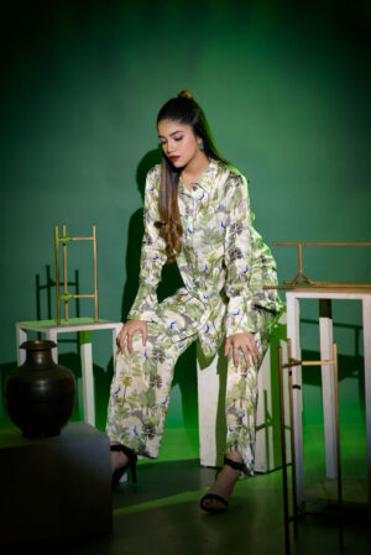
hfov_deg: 16.1
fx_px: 1312
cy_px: 278
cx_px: 186
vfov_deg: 23.9
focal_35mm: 85
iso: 800
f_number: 2.5
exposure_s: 1/100
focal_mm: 85
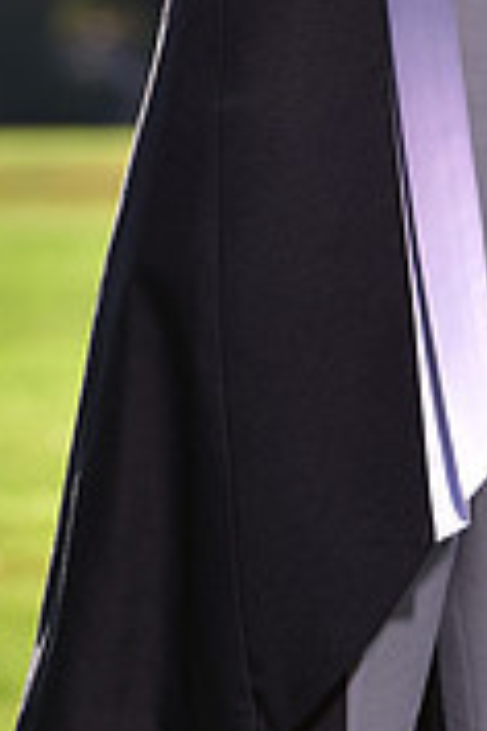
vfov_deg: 4.2
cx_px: 506
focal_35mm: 491
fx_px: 9962
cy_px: -421
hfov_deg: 2.8
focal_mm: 150
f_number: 5
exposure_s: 1/250
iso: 80
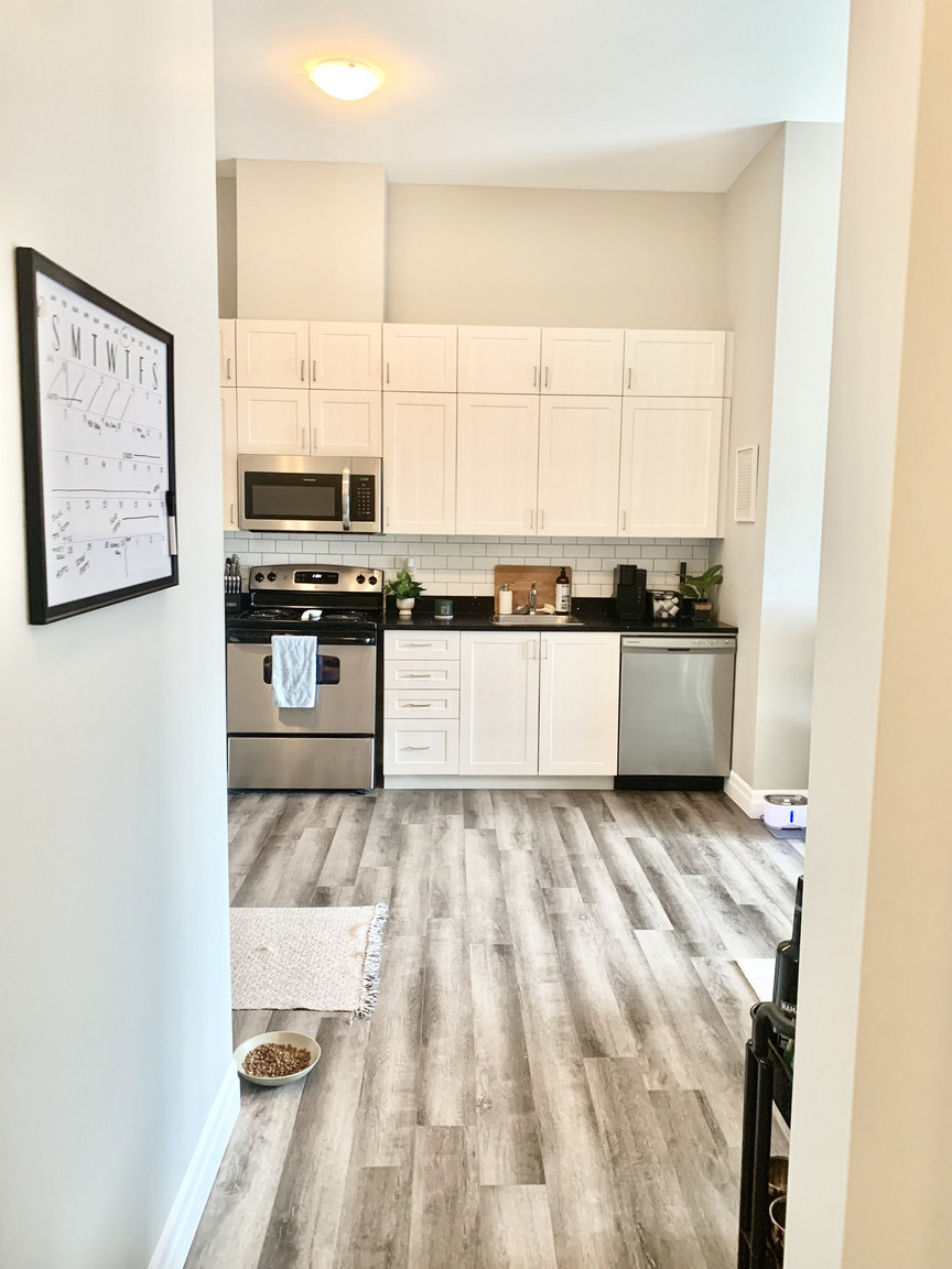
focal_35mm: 26
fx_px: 953
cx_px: 476
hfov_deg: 53.1
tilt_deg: -5.3
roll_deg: -3.0
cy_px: 634
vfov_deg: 67.3
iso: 160
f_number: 1.8
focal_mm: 4.25
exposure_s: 1/60
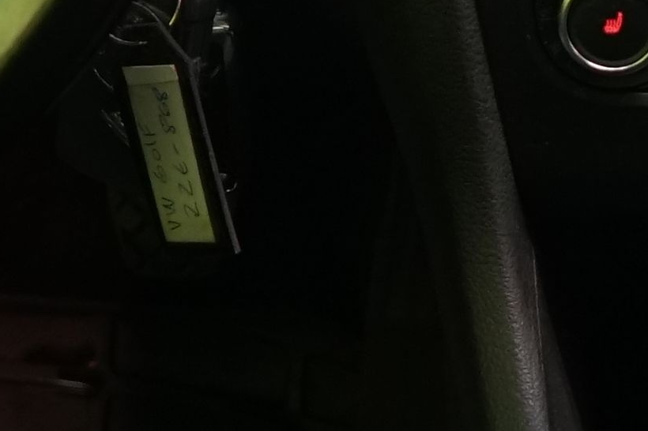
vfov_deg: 6.7
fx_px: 3688
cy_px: 312
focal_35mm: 205
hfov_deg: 9.8
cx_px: 846
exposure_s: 1/30
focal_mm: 28
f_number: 3.5
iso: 1000
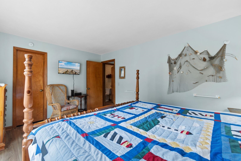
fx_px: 100
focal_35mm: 15
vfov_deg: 77.3
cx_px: 120
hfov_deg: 100.4
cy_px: 80
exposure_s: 1/20
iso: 100
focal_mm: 10
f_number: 4.5
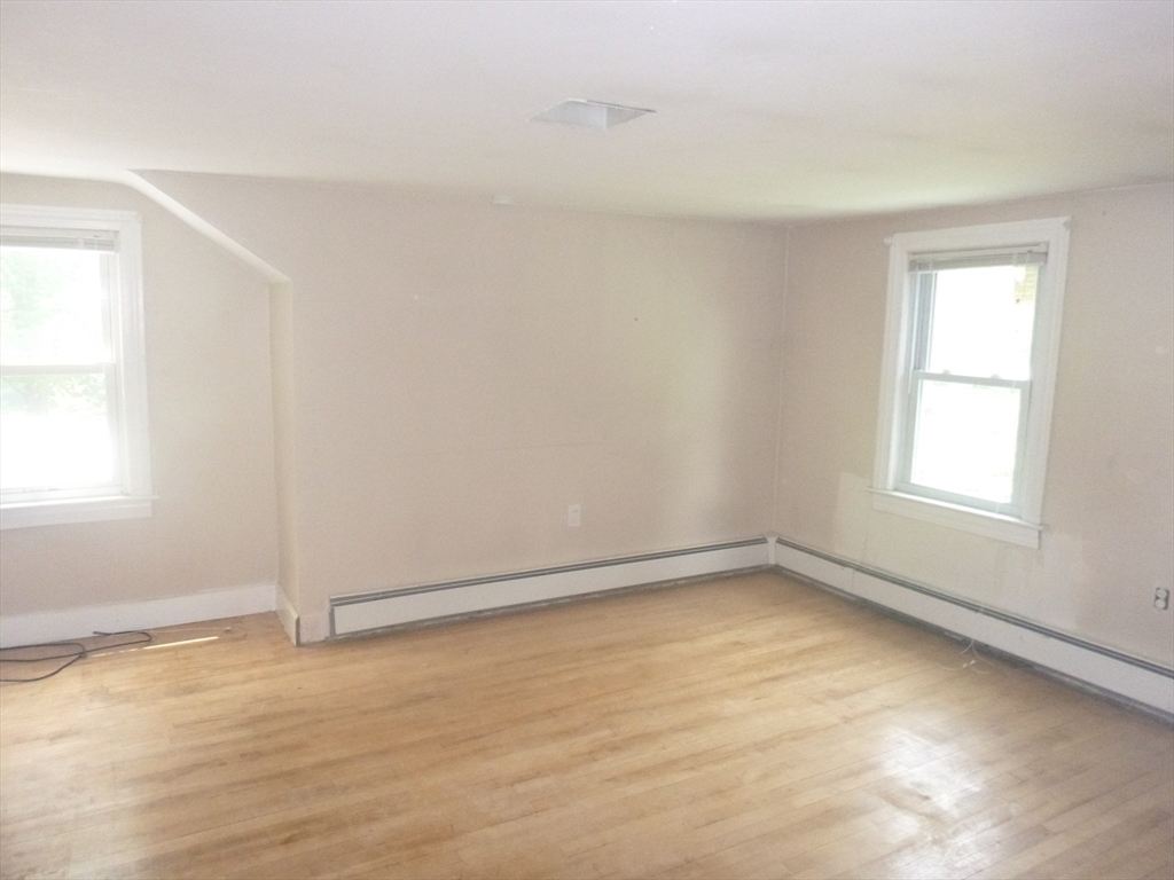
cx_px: 587
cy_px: 440
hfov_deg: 69.4
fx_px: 848
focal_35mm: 25
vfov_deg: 54.9
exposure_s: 1/60
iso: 500
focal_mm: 4.5
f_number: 3.9
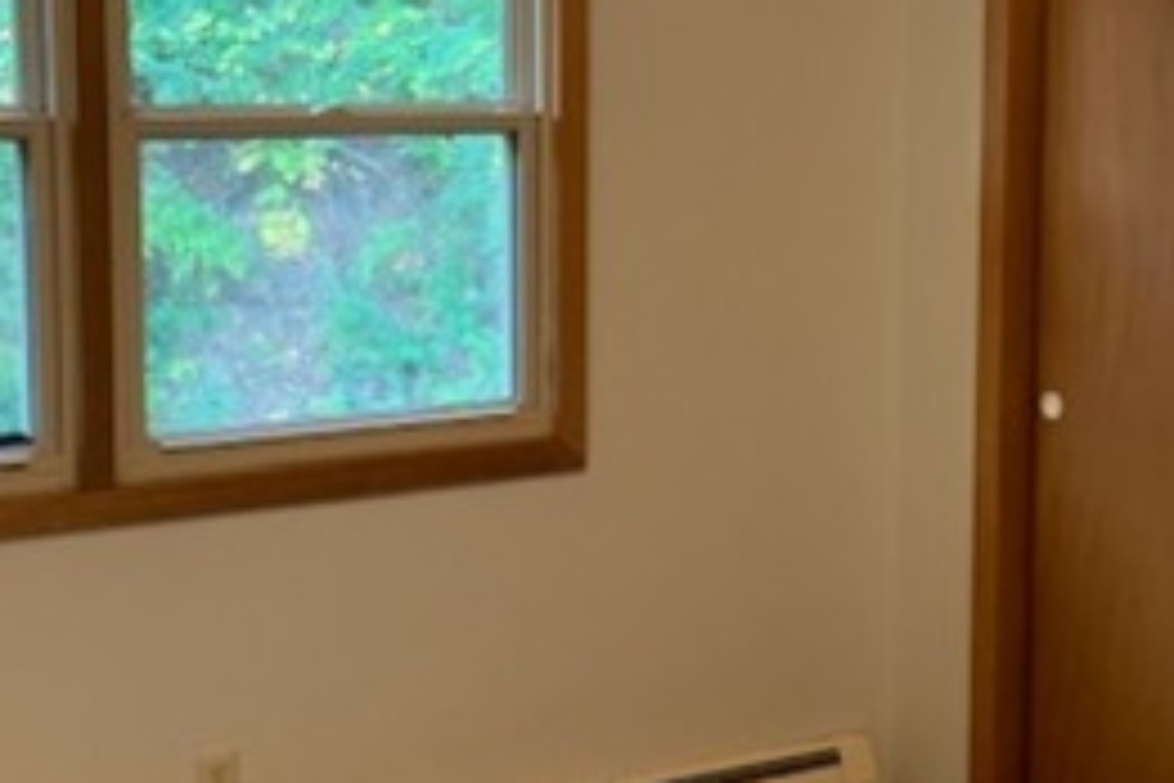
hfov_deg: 29.2
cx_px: 708
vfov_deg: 19.7
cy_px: 274
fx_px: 2250
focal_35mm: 69
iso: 250
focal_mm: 4.25
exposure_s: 1/60
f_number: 1.8
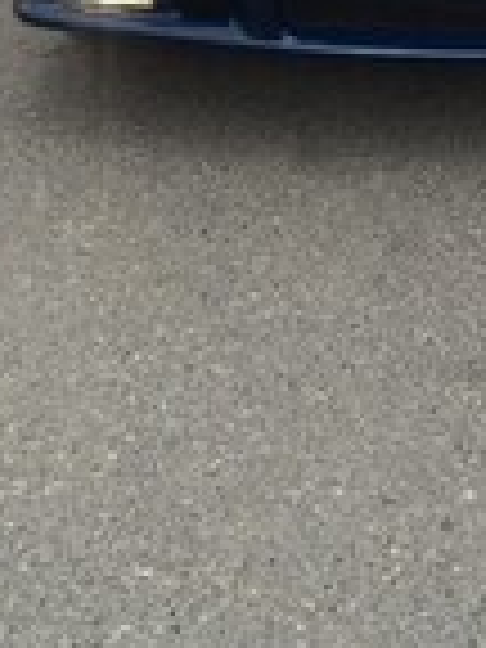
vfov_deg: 17.7
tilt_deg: -9.7
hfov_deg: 14.5
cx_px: 490
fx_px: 1872
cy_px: -306
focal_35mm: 100
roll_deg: +1.1
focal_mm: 4.15
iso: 32
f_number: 2.2
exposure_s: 1/461
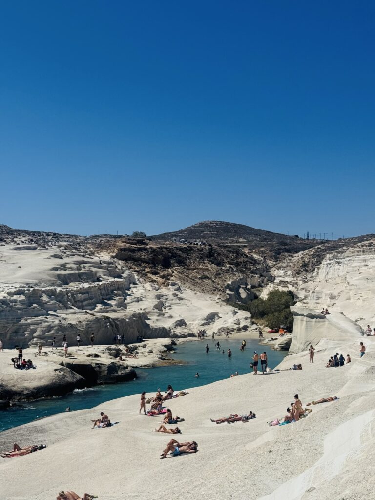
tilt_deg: +1.8
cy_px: 250
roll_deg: +0.6
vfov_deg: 39.7
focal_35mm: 48
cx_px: 188
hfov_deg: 30.3
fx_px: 693
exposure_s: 1/12500
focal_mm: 6.76
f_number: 1.78
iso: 64
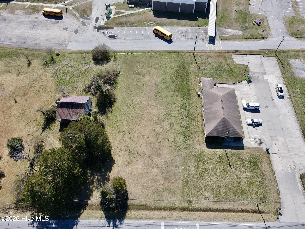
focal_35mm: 24
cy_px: 114
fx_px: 211
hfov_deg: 71.6
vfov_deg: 56.8
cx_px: 152
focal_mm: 4.5
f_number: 2.8
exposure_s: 1/500
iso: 100
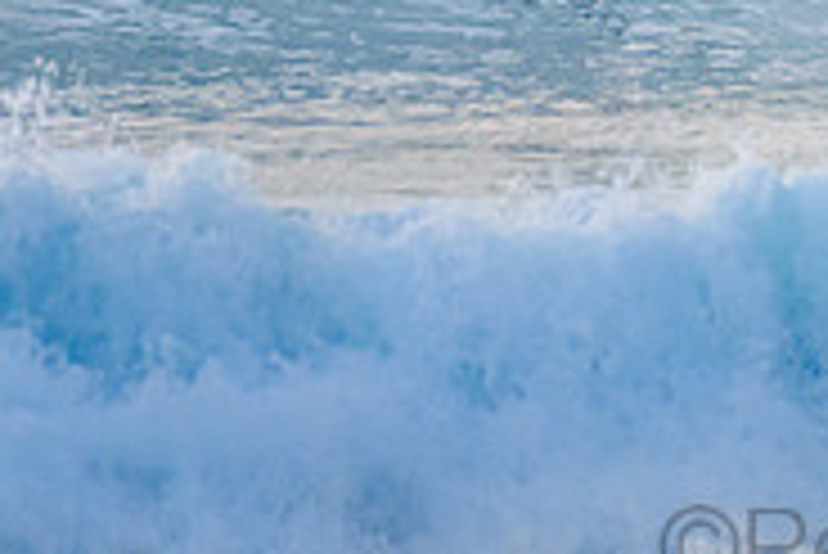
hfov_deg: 1.1
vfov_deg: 0.7
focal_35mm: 1934
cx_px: 714
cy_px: -397
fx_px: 44516
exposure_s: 1/2000
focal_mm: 500
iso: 1600
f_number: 5.6
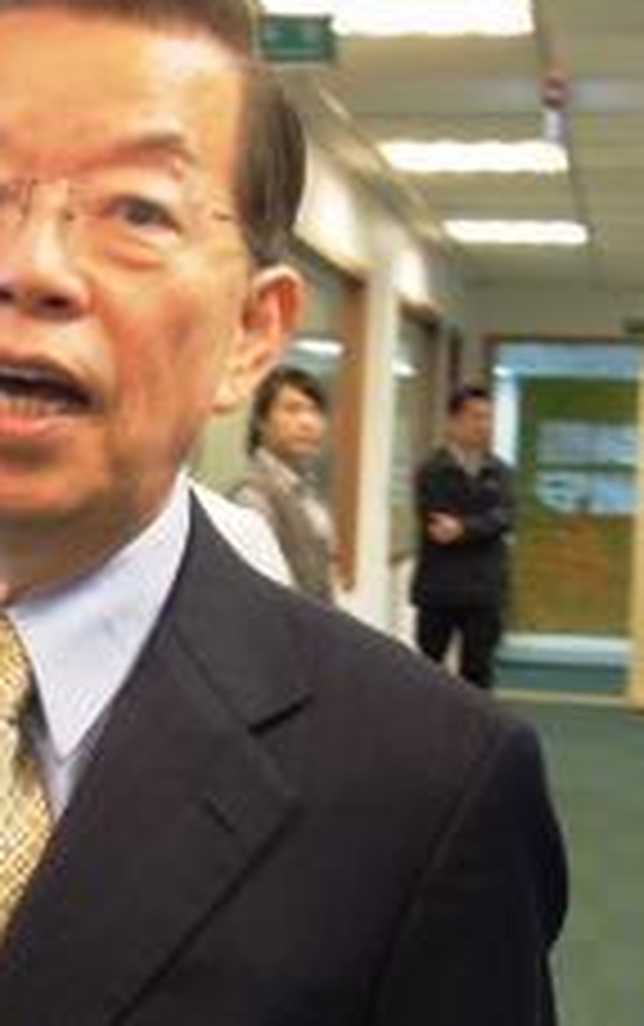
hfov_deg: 16.3
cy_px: 562
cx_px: -41
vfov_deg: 26.4
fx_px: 2185
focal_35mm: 78
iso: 220
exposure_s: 1/50
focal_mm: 6.3
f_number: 3.2
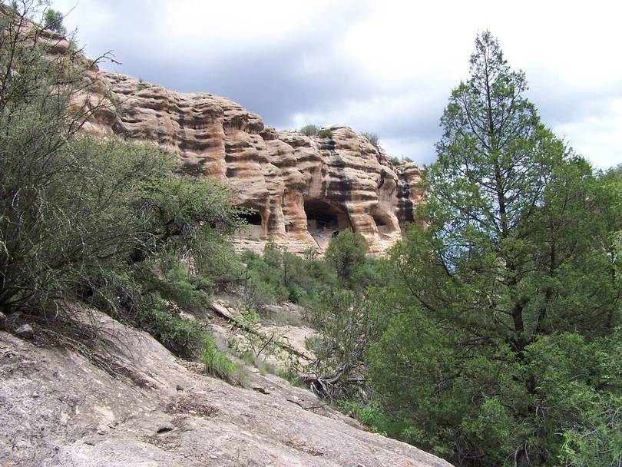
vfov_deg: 37.7
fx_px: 683
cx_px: 311
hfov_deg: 49.0
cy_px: 234
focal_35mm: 38
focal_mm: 6.3
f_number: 4
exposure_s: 1/350
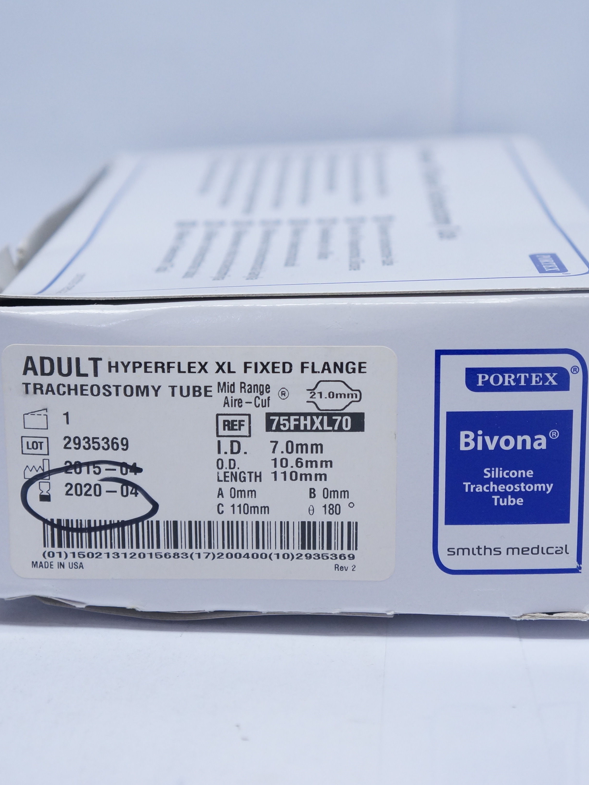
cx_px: 317
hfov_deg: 19.9
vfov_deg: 26.3
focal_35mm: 74
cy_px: 392
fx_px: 1679
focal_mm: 34
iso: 800
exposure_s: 1/160
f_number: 4.5
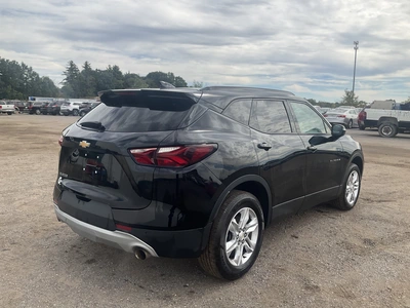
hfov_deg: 61.7
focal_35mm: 29
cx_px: 205
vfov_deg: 48.2
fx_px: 343
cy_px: 154
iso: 25
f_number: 1.8
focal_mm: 3
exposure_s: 1/1675
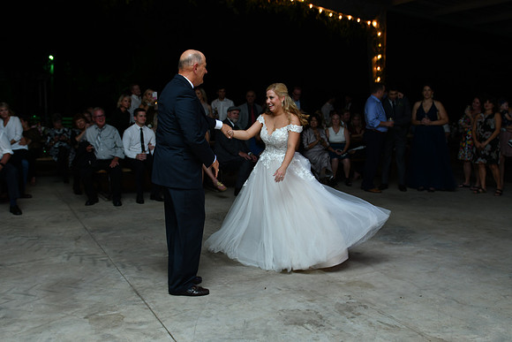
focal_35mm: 36
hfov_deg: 53.1
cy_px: 171
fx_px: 512
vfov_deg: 36.9
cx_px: 256
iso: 200
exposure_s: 1/40
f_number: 2.8
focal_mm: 24
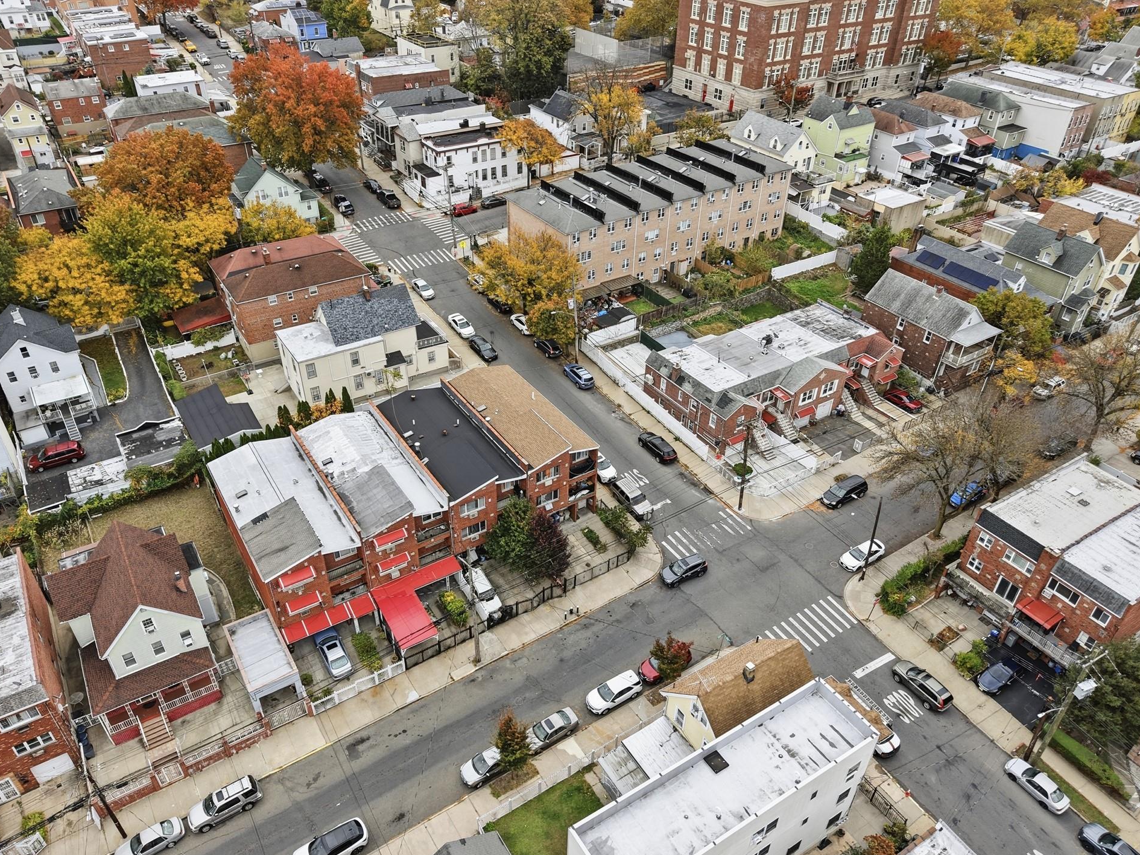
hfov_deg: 67.3
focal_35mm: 26
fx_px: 856
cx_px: 553
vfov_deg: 53.1
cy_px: 444
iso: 120
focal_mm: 8.7
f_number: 1.8
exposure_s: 1/1500
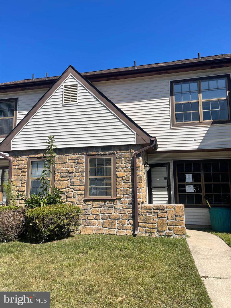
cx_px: 116
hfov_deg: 54.9
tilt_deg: +7.6
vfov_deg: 69.4
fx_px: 222
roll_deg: +0.5
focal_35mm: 25
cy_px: 154
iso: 32
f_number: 1.6
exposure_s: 1/4049
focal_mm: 5.1
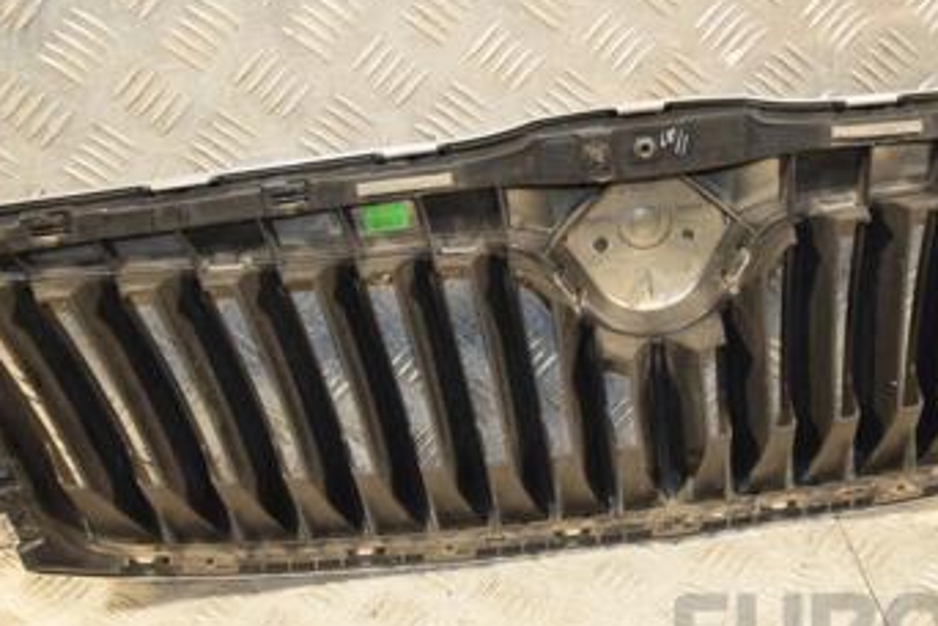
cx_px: 623
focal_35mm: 66
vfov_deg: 20.6
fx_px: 1716
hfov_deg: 30.4
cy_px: 269
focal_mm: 25
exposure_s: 1/125
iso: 800
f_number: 5
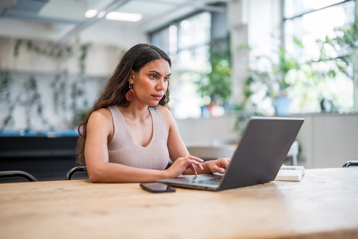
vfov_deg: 27.0
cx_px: 179
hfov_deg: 39.6
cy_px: 120
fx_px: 497
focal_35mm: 50
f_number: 1.2
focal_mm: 50
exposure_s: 1/250
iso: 160
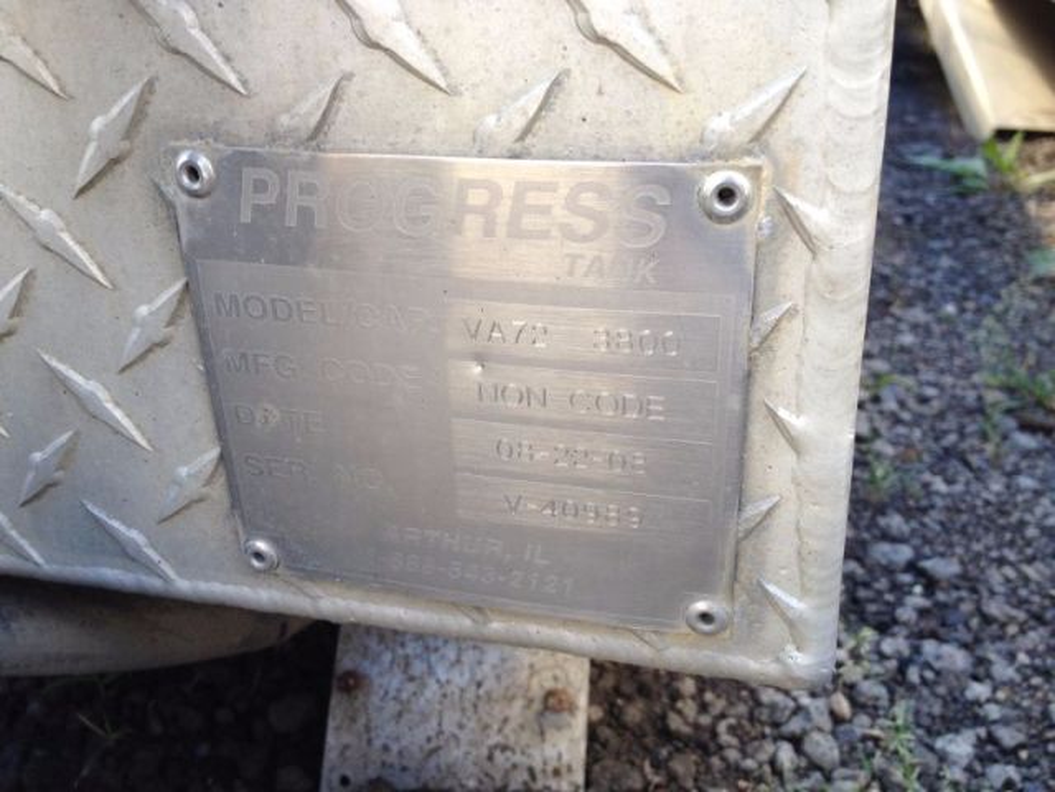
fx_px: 1067
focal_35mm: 35
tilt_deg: -24.6
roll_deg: +2.5
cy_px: 396
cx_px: 528
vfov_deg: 40.7
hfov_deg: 52.6
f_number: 2.4
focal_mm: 4.28
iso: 50
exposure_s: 1/120
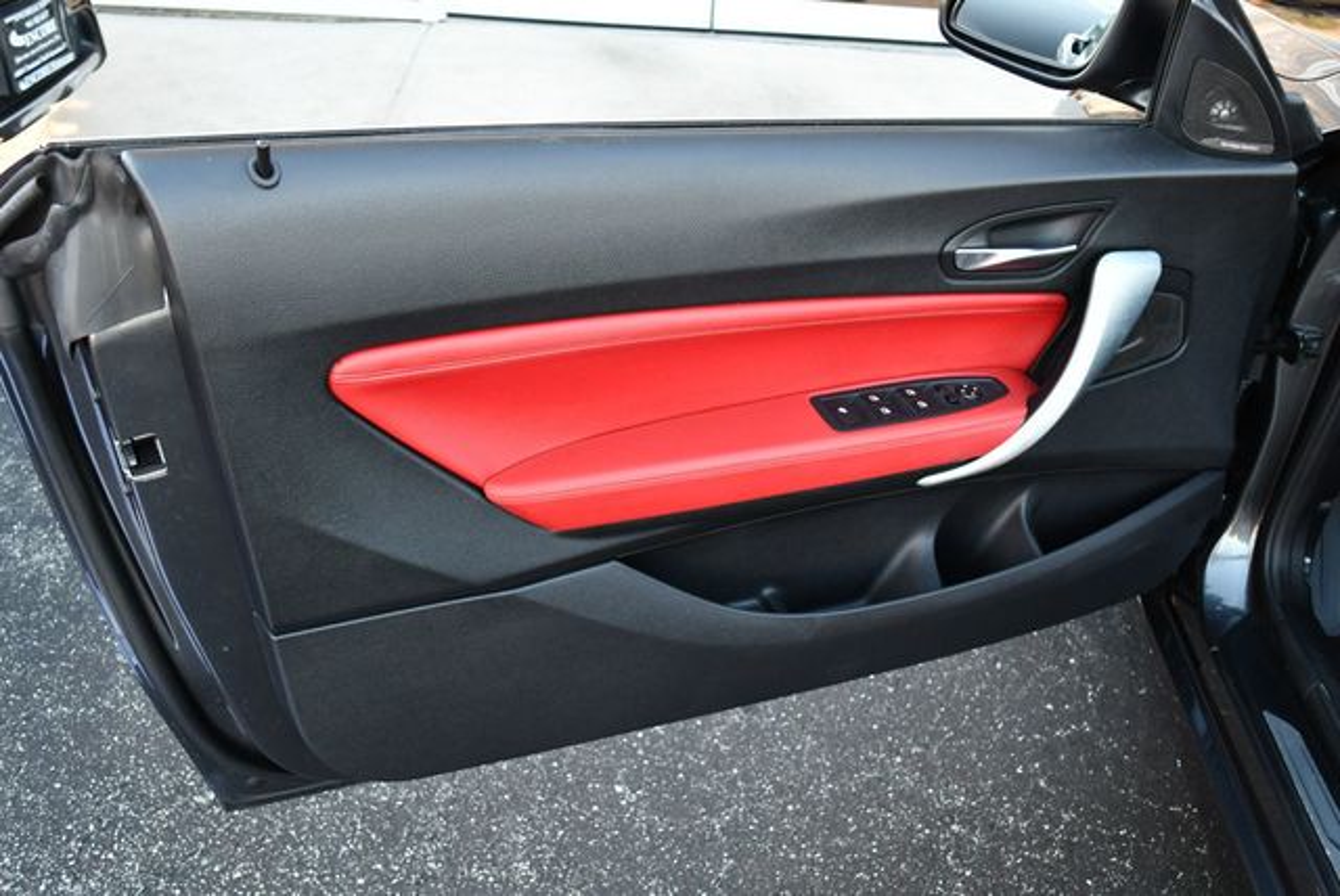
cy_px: 448
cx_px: 670
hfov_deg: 53.1
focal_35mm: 36
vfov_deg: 36.9
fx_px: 1341
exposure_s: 1/250
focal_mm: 18
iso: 800
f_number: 3.5
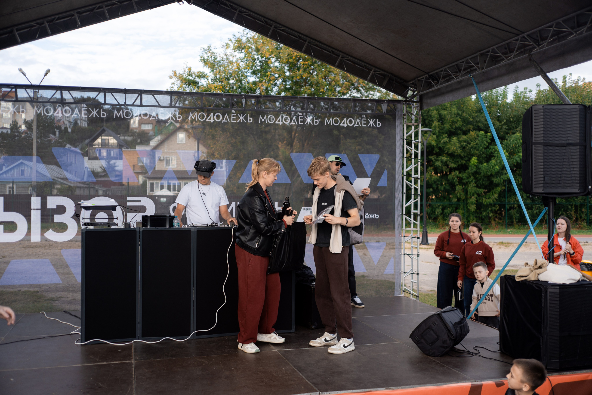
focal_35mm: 35
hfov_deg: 54.4
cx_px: 296
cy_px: 198
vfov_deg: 37.9
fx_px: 576
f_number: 2.2
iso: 100
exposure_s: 1/800
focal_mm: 35
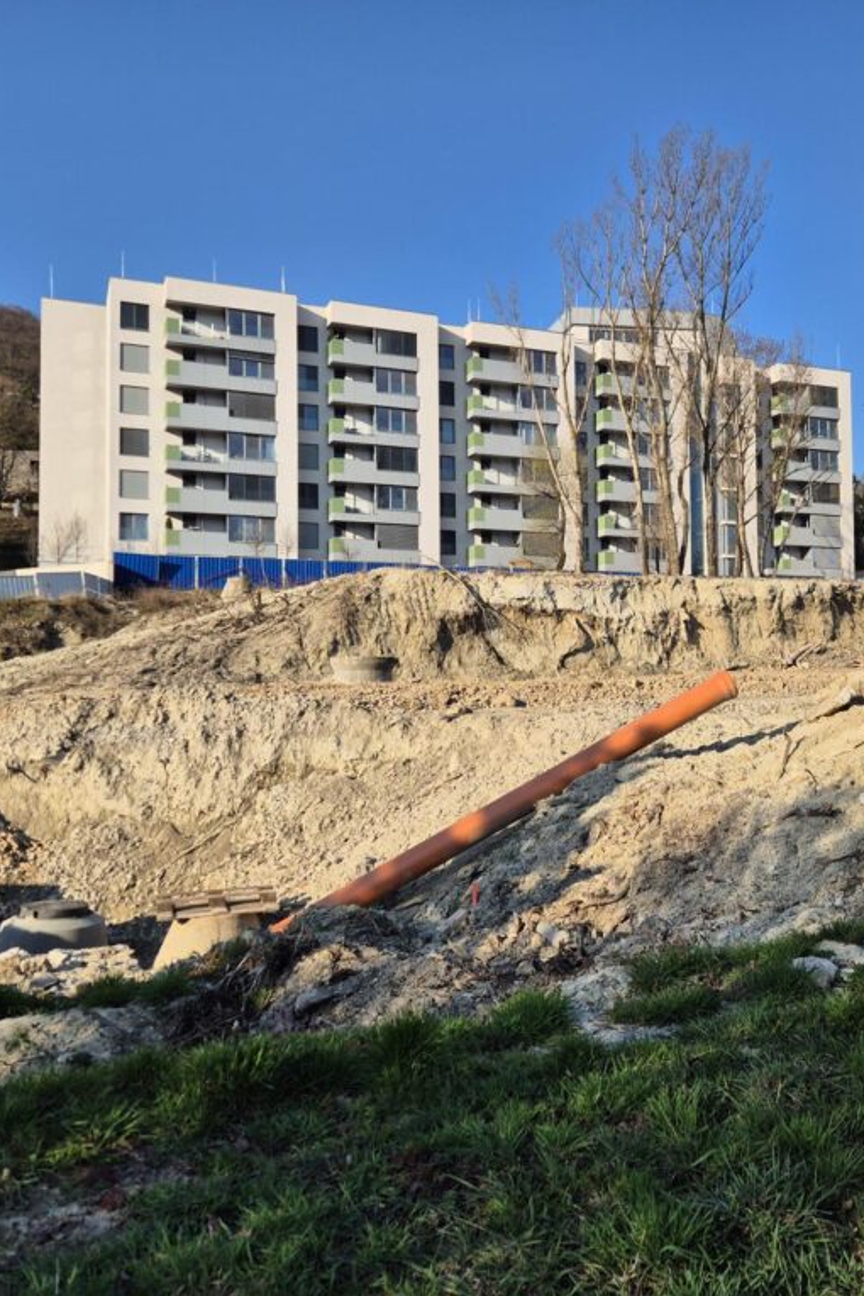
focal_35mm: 32
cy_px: 647
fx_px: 1152
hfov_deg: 40.3
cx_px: 615
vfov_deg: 58.7
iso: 25
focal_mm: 5.4
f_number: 1.8
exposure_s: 1/1520
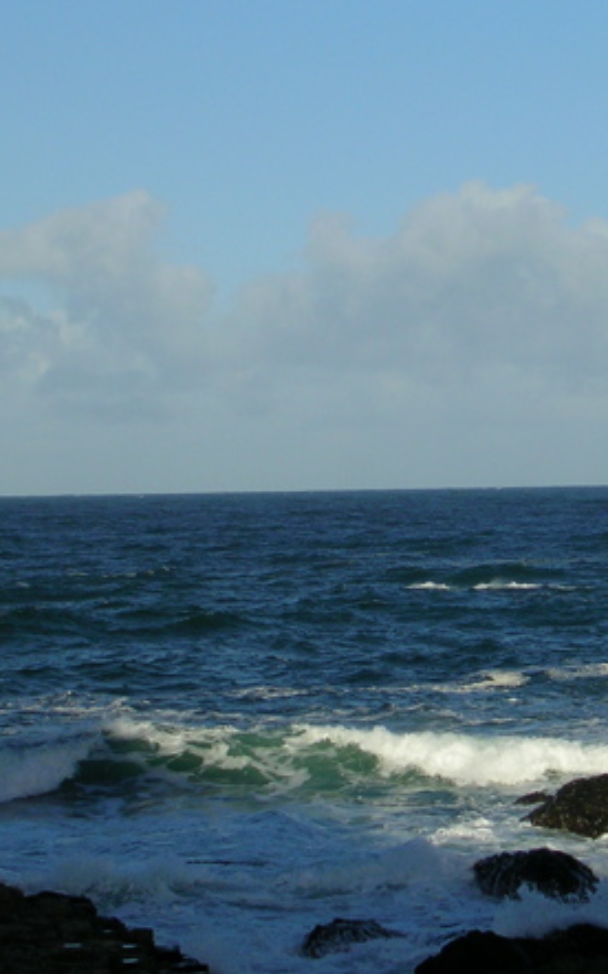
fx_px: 3502
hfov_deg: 9.9
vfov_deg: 15.8
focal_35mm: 132
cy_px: 500
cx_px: 509
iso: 50
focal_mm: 13
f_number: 4.1
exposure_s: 1/876
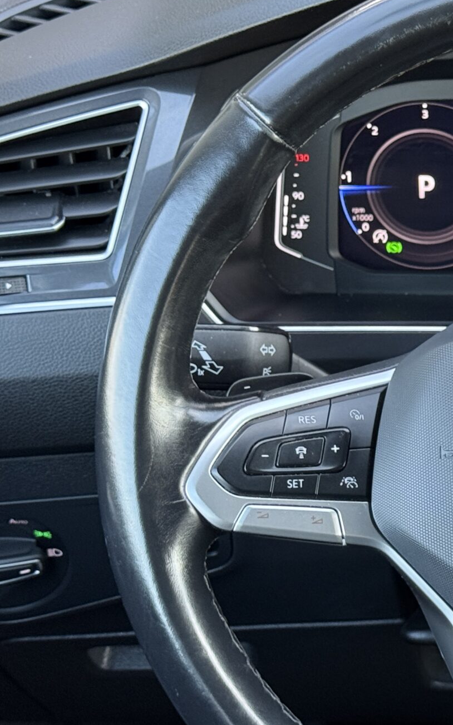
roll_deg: -0.5
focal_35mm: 100
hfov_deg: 12.7
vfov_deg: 20.8
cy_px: 412
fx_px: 1976
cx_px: 570
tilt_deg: -31.2
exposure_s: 1/54
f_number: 1.78
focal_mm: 6.76
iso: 200
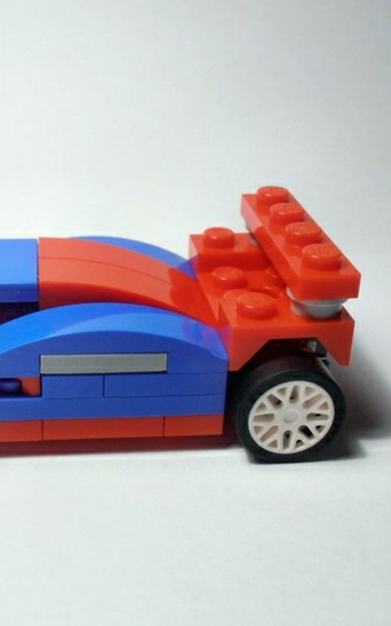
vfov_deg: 38.2
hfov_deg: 24.1
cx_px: 91
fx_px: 904
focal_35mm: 53
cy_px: 312
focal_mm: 6.61
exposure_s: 1/50
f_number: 3.9
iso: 80
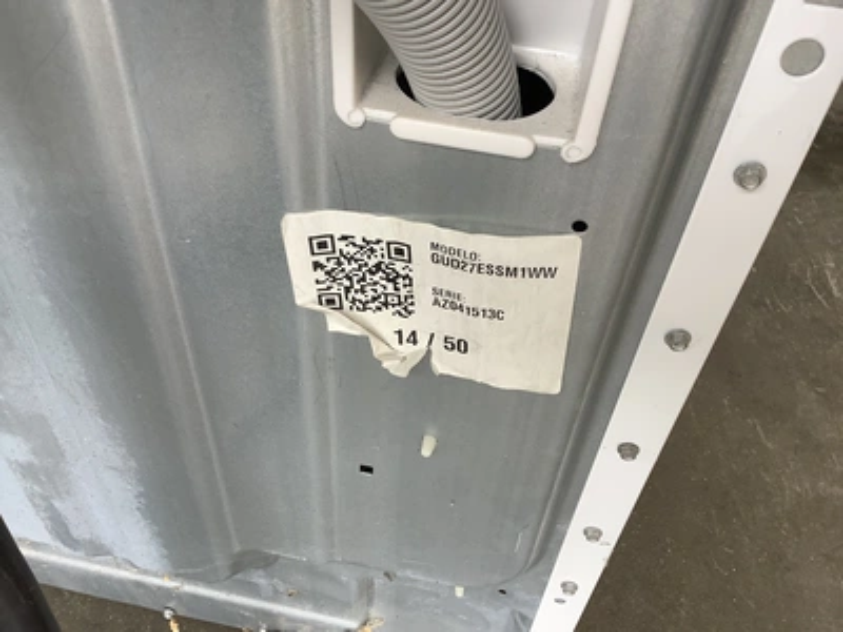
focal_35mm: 31
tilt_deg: -45.9
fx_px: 755
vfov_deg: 45.4
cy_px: 316
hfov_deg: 58.4
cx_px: 422
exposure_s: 1/120
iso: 40
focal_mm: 3.3
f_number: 2.4
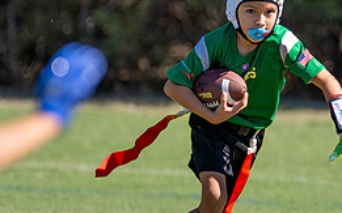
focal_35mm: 993
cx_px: 227
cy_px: 25
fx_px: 9253
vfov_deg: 1.3
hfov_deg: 2.1
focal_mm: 200
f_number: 2.8
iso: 200
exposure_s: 1/2500
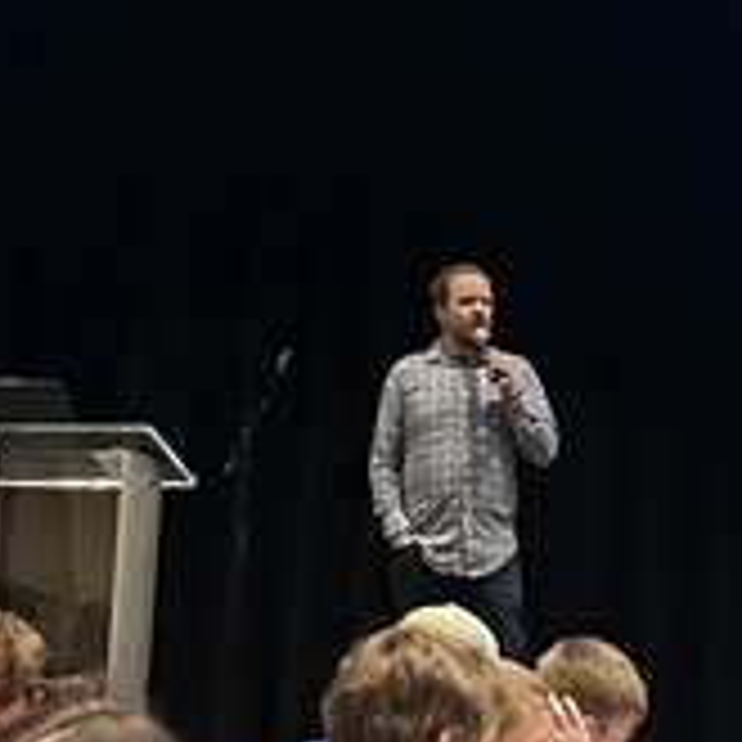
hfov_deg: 12.0
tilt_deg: +12.3
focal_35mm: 143
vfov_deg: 11.9
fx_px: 3468
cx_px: 836
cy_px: -148
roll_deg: -1.4
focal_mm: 5.1
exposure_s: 1/60
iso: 320
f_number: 1.6
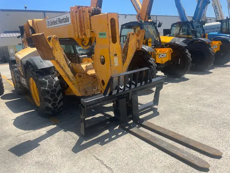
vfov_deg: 53.1
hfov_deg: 67.3
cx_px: 115
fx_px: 173
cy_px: 86
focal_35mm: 26
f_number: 1.6
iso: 32
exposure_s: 1/2959
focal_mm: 4.2
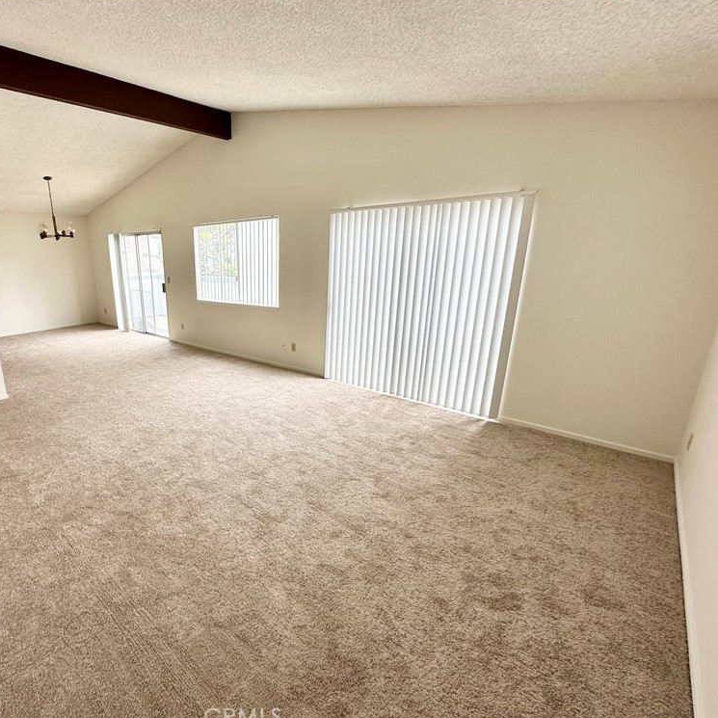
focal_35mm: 17
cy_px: 360
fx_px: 399
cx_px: 234
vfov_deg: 84.0
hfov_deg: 80.9
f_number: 2.2
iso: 40
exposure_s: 1/106
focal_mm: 2.22
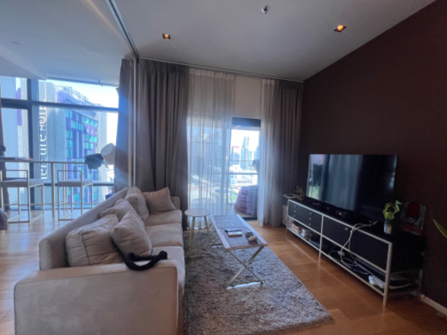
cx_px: 224
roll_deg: -1.7
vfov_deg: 89.9
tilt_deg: -3.4
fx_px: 168
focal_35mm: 13
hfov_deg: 106.2
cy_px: 168
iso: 80
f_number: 1.8
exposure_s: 1/100
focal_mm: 1.57
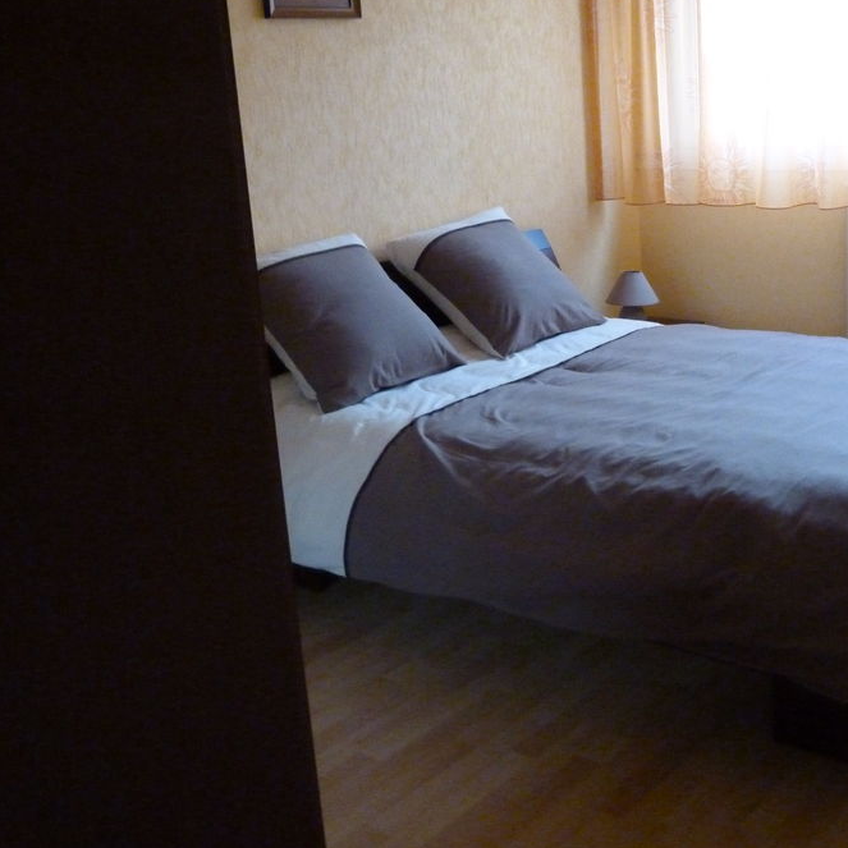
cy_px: 390
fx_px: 1109
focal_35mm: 40
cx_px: 597
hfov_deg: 41.1
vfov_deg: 41.8
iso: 800
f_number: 3
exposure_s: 1/20
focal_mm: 5.4
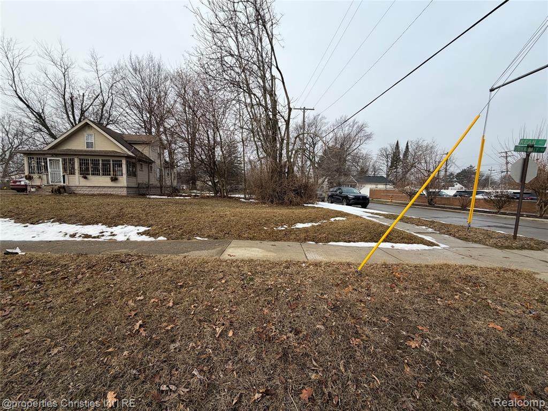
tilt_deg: -4.0
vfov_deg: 85.7
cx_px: 274
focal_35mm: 14
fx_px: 222
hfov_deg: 102.1
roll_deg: -0.9
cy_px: 206
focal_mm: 2.22
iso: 40
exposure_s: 1/751
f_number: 2.2
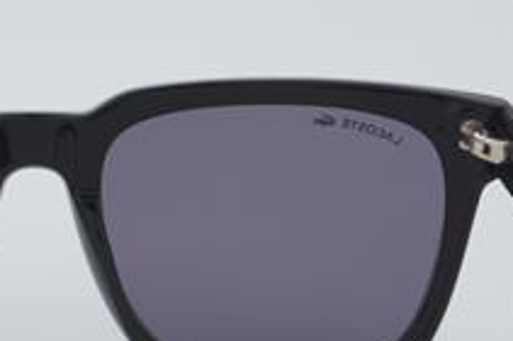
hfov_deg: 15.8
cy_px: 212
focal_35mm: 128
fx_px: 1820
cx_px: 41
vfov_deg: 10.7
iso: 100
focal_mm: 45
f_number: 32
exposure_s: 1/4
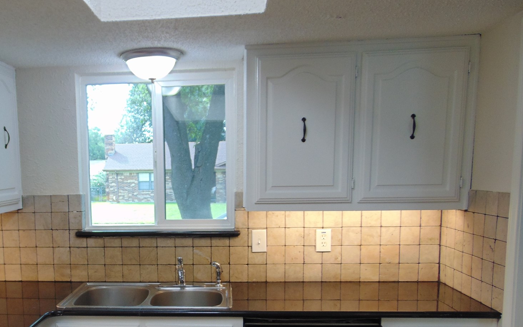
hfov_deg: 51.4
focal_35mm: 37
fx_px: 527
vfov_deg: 33.7
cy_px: 246
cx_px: 160
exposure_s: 1/40
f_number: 3
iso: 80
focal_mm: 4.5
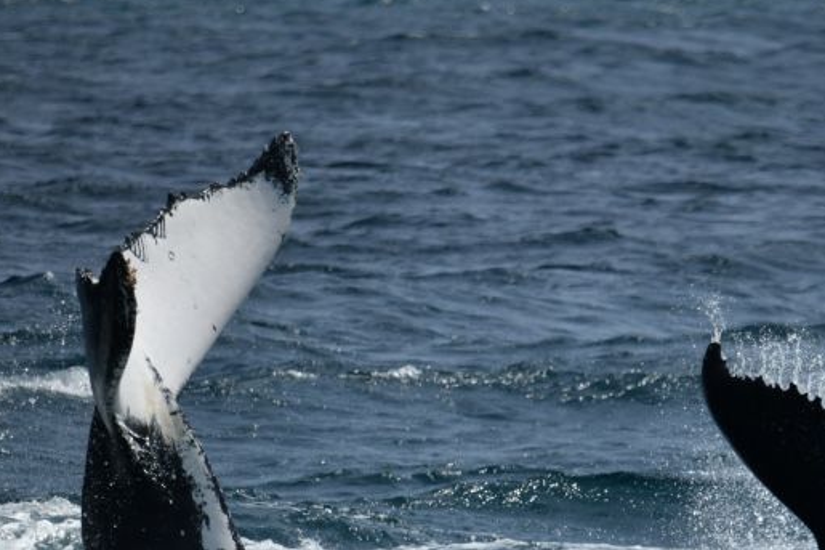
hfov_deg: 2.7
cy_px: 416
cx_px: 529
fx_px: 17777
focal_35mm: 776
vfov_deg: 1.8
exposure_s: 1/8000
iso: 720
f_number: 6.3
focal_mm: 500
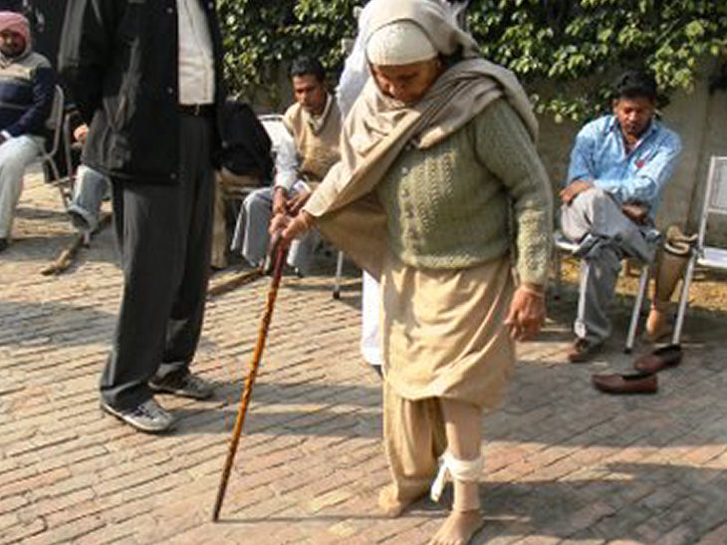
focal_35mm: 35
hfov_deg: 52.6
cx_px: 364
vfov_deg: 40.7
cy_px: 272
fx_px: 735
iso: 400
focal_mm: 6.3
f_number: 3.5
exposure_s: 1/30
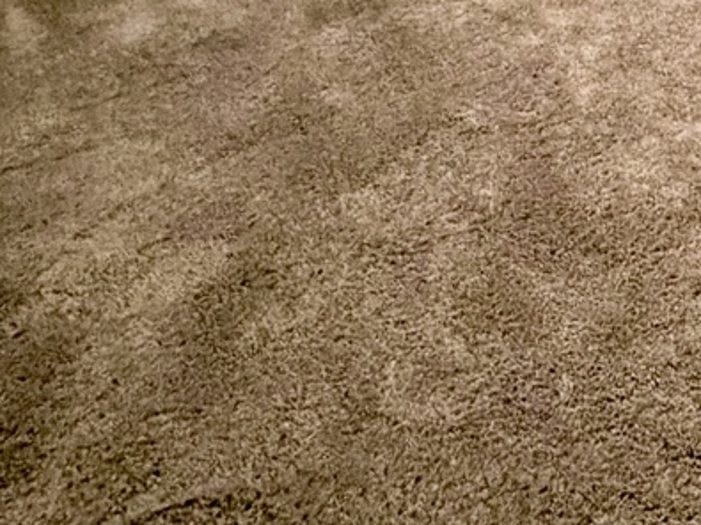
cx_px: 887
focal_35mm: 51
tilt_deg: -3.6
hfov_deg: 30.4
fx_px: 1032
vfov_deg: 20.6
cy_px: -406
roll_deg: -2.0
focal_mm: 2.22
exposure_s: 1/60
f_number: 2.2
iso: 320
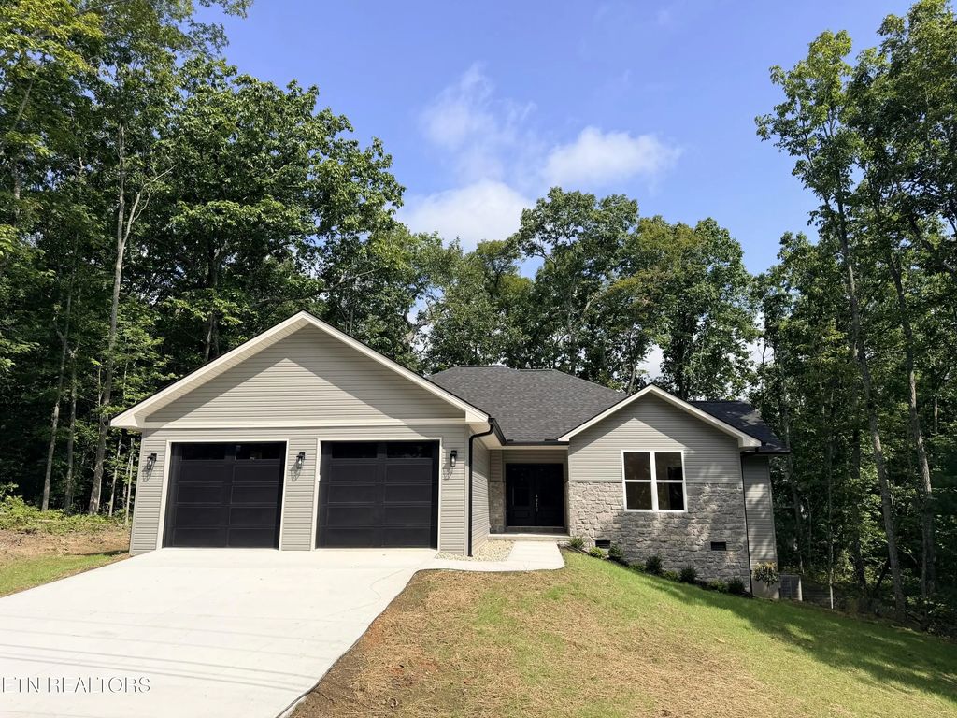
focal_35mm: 24
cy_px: 359
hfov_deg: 71.6
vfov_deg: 56.8
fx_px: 664
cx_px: 478
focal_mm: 6.76
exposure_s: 1/4405
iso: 80
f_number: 1.78
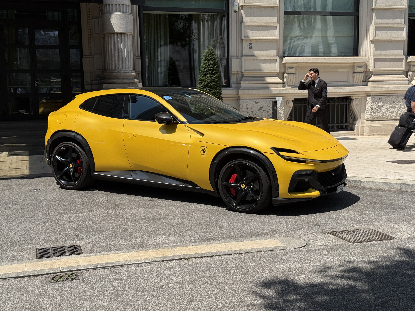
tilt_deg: -5.5
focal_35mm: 48
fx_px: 575
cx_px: 208
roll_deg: +1.1
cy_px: 156
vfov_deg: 30.3
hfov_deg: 39.7
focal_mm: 6.76
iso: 80
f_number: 1.78
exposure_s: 1/5587
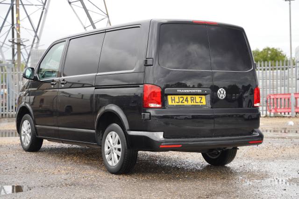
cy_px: 100
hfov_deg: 28.9
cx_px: 150
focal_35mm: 70
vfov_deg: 19.4
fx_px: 581
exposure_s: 1/160
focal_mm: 70
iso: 100
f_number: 4
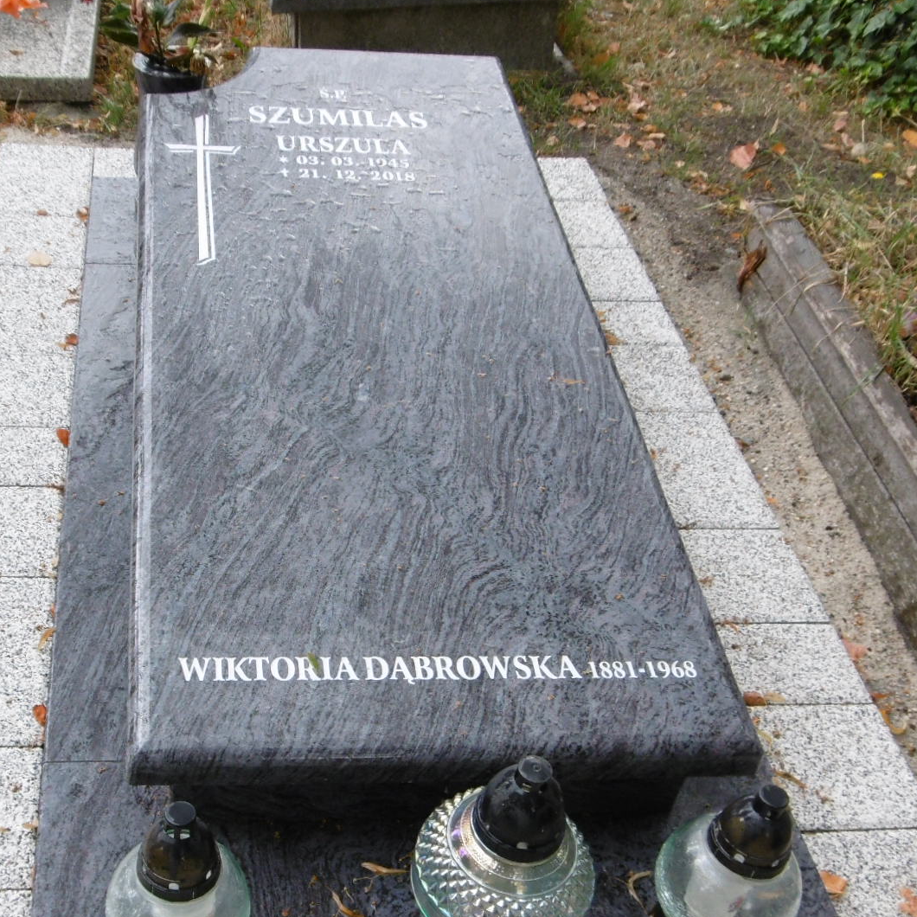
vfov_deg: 40.6
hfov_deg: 40.2
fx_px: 1229
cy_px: 575
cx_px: 273
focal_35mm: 41
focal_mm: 4.3
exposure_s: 1/100
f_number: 3.1
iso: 100
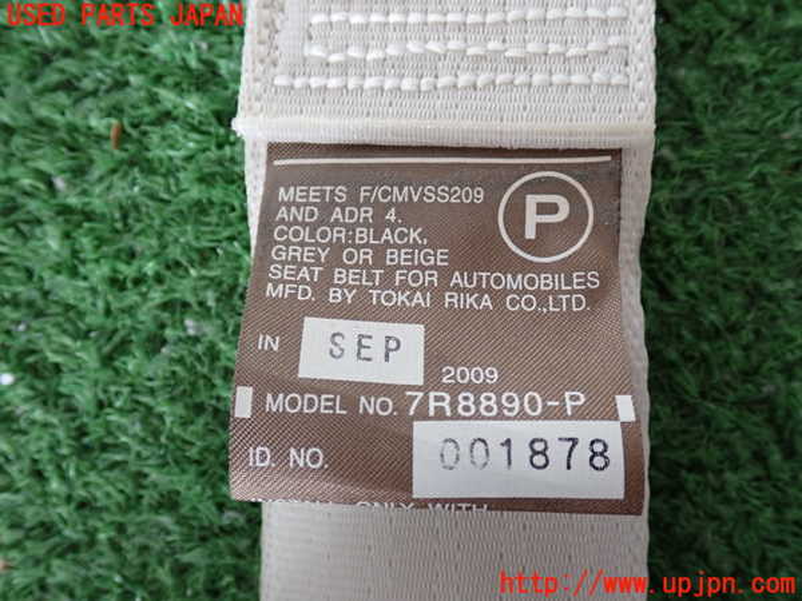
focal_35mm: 38
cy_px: 300
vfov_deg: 37.7
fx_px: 880
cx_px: 401
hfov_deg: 49.0
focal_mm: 6.83
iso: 640
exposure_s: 1/40
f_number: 2.7
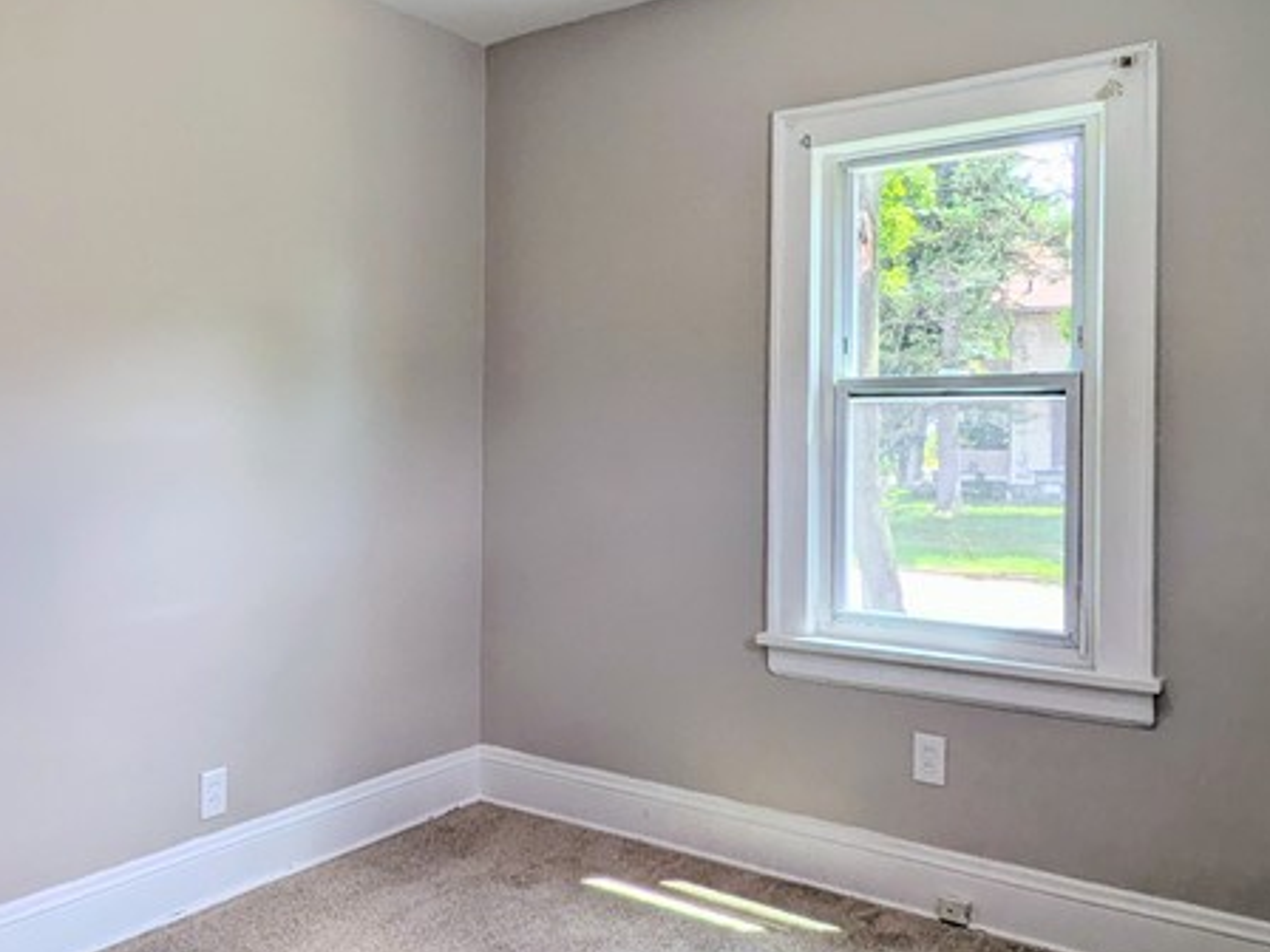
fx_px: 1174
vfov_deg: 44.1
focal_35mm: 32
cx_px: 516
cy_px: 422
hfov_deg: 56.4
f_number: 2.2
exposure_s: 1/177
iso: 51
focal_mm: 1.85
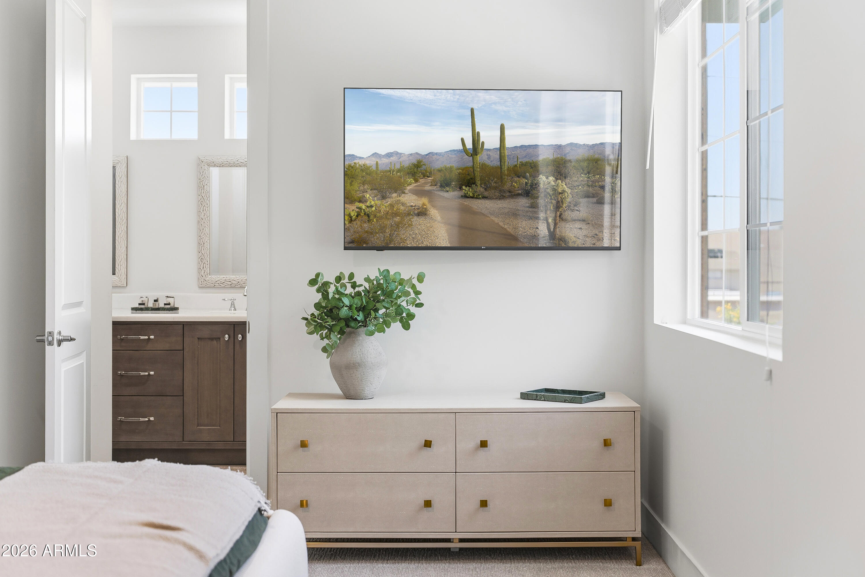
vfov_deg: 31.9
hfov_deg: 46.4
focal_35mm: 42
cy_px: 288
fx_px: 1010
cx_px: 432
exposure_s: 1/60
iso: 250
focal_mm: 42
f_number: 2.8
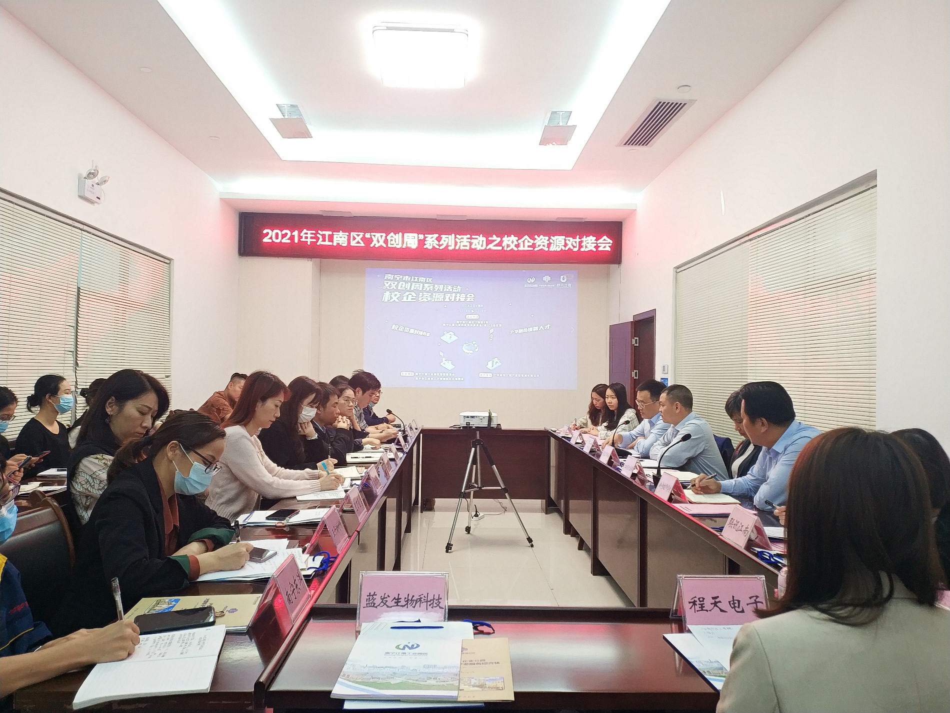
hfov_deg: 56.8
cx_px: 475
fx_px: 878
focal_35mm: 32
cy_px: 356
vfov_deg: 44.2
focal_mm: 4.5
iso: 192
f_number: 2
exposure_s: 1/24
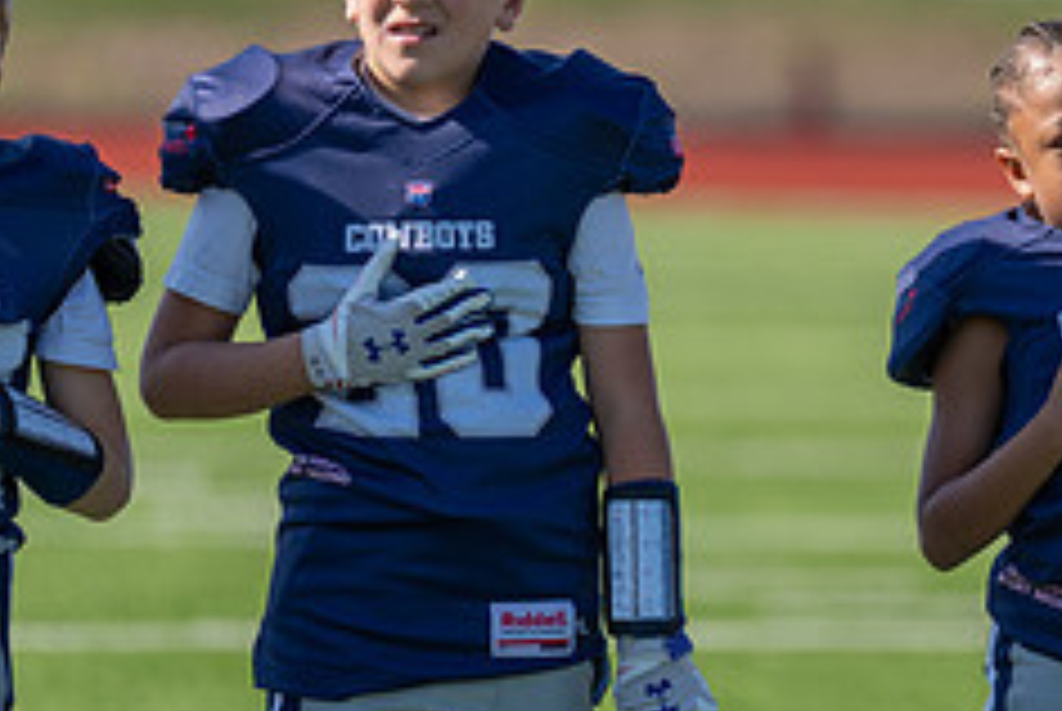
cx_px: 1116
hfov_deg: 4.2
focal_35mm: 491
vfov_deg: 2.8
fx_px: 14502
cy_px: 313
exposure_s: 1/1600
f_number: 2.8
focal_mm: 200
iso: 100
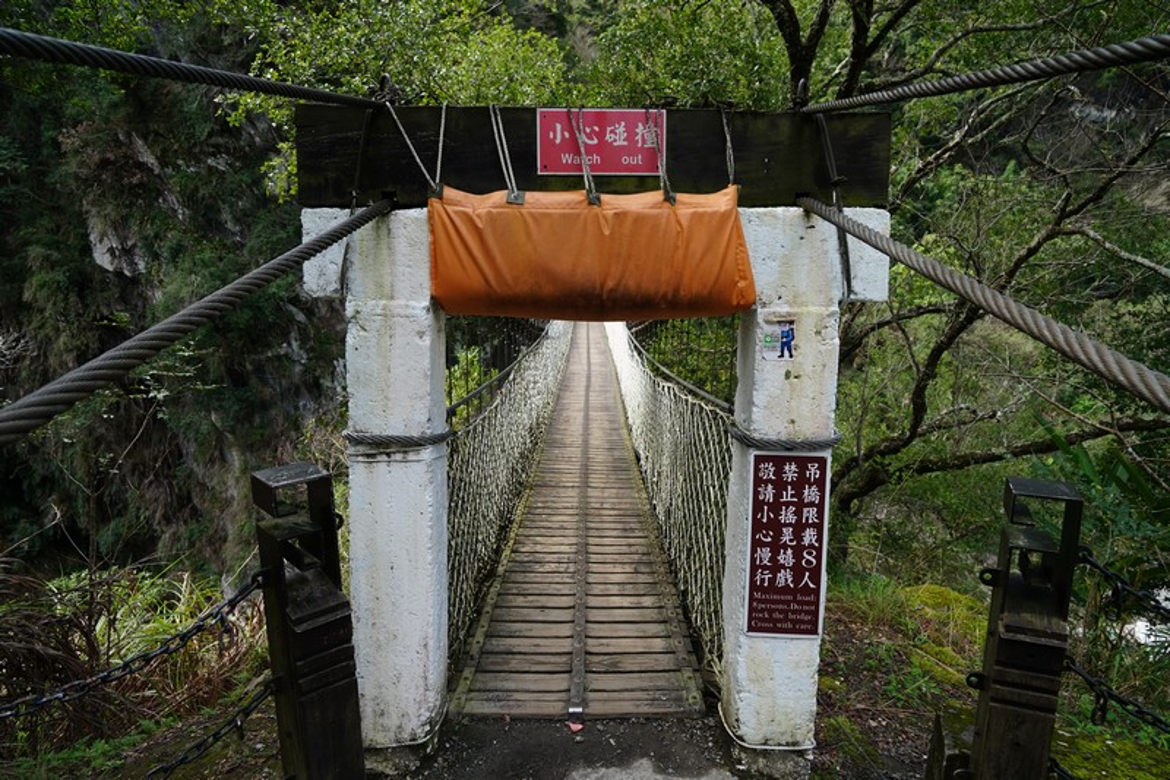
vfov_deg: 53.1
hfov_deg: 73.8
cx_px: 585
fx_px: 780
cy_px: 390
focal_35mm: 24
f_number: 5.6
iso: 400
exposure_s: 1/320
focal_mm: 24
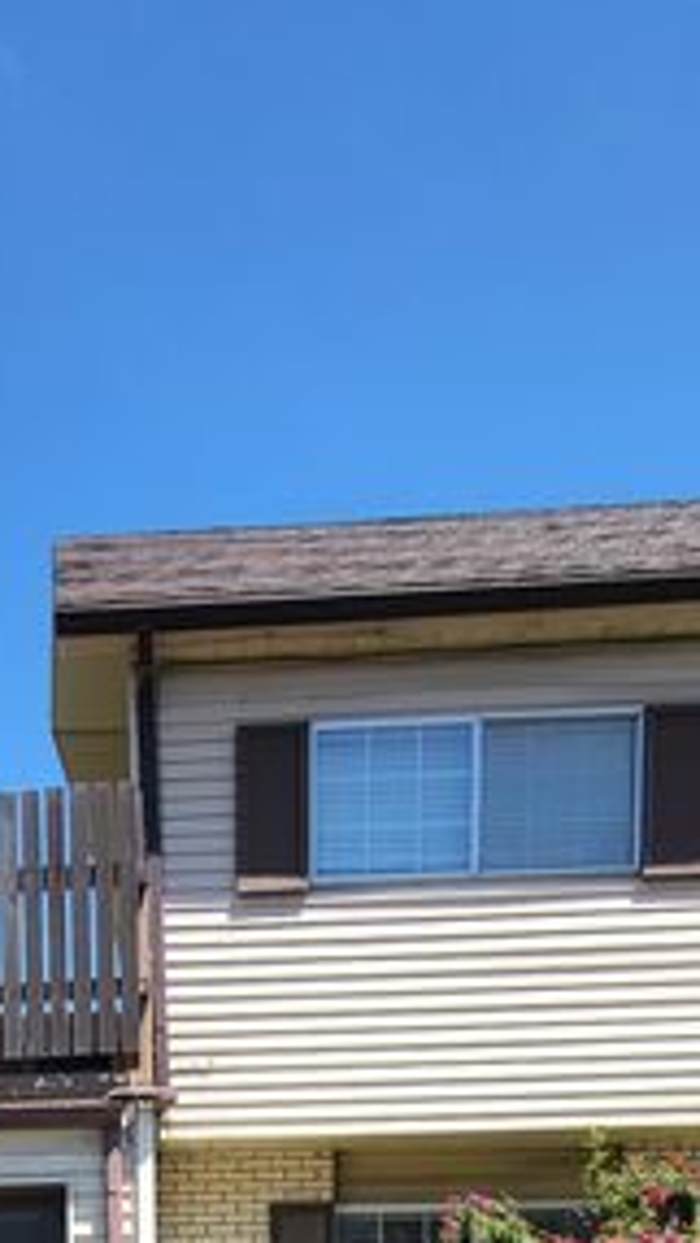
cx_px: 117
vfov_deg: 43.3
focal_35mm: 33
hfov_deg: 34.3
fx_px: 1088
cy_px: 1419
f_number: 2.2
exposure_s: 1/609
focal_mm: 1.74
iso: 32
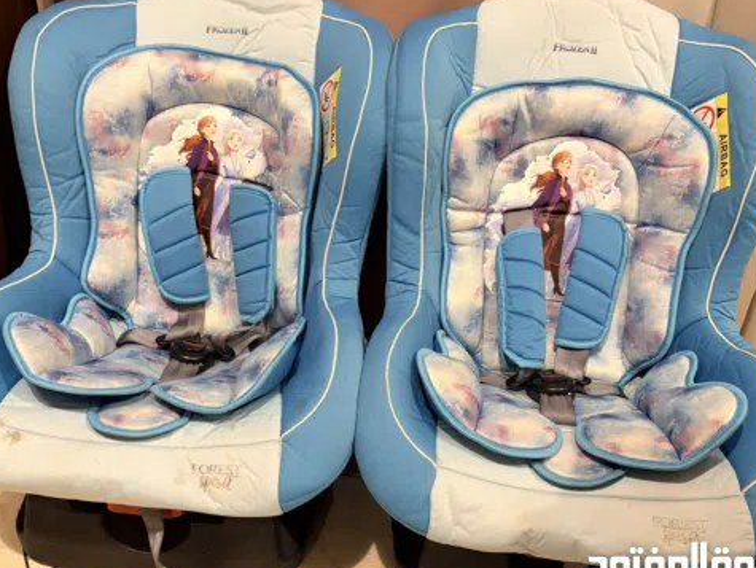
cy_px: 312
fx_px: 765
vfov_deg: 40.7
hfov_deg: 52.5
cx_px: 342
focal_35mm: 35
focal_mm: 5.96
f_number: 1.6
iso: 400
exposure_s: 1/50
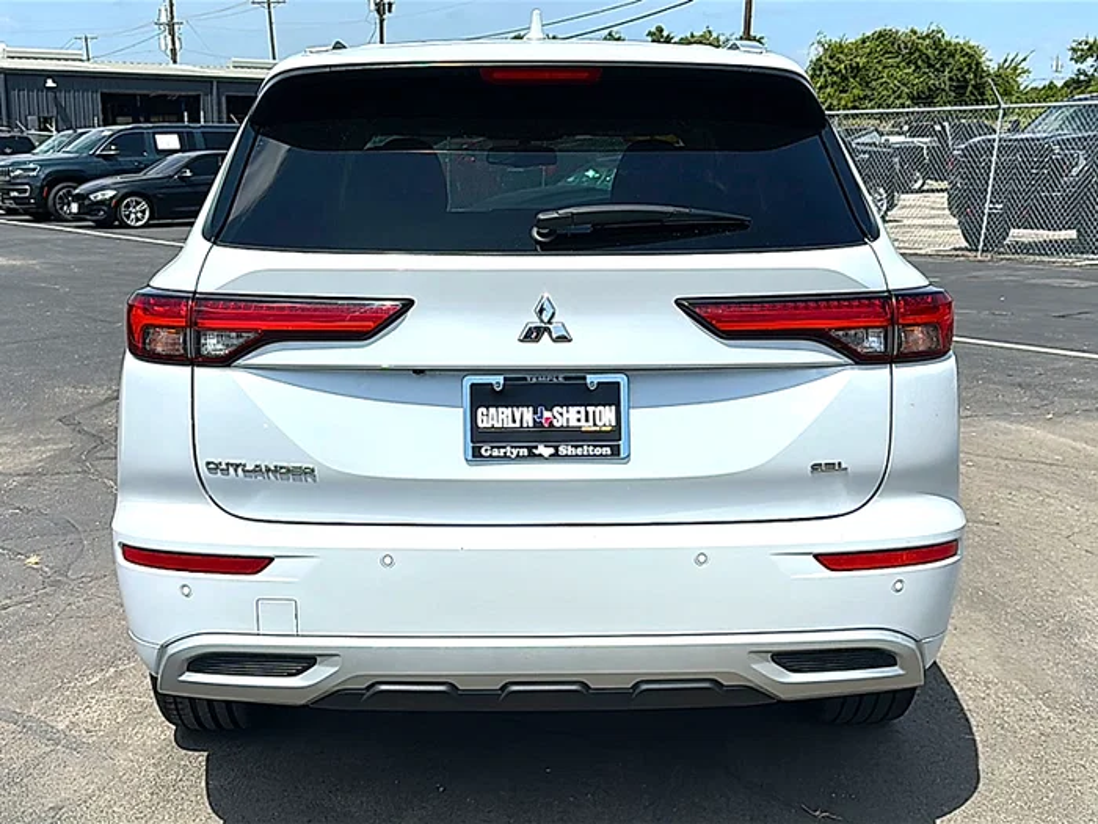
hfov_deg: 47.9
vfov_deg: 36.8
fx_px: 1237
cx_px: 549
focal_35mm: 39
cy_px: 412
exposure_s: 1/8333
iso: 80
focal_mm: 6.86
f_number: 1.78
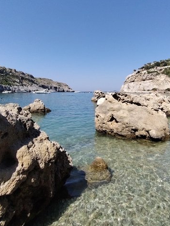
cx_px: 97
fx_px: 151
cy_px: 75
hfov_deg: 58.7
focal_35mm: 23
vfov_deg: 71.7
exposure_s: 1/2567
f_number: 2.2
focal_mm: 1.42
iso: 100
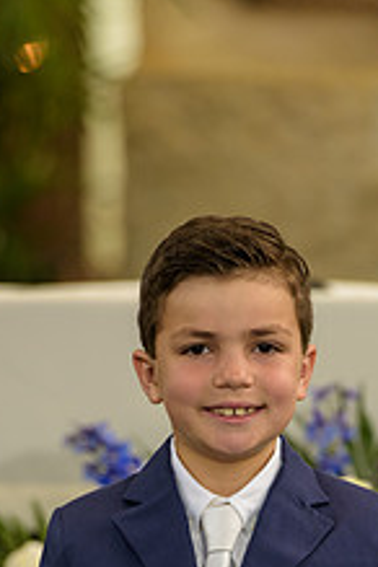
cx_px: 246
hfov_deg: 3.3
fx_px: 6473
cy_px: 575
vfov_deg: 5.0
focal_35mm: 411
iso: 1000
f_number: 4
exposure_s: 1/125
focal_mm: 200
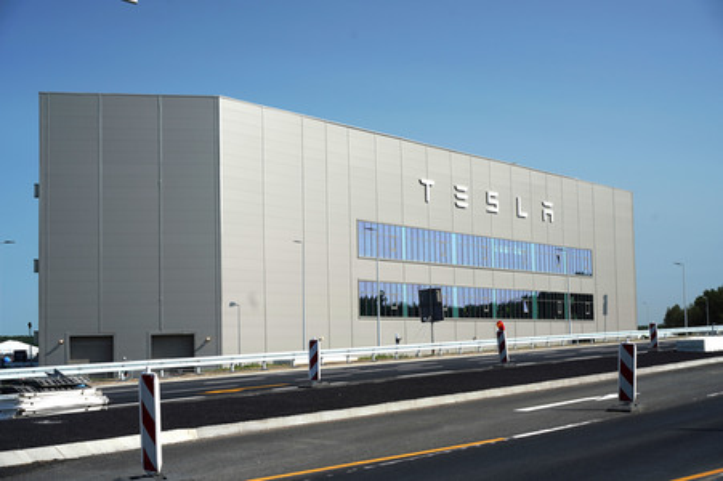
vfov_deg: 22.6
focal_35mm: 60
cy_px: 240
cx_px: 362
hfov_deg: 33.4
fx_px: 1204
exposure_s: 1/160
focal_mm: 60
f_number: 8
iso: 100
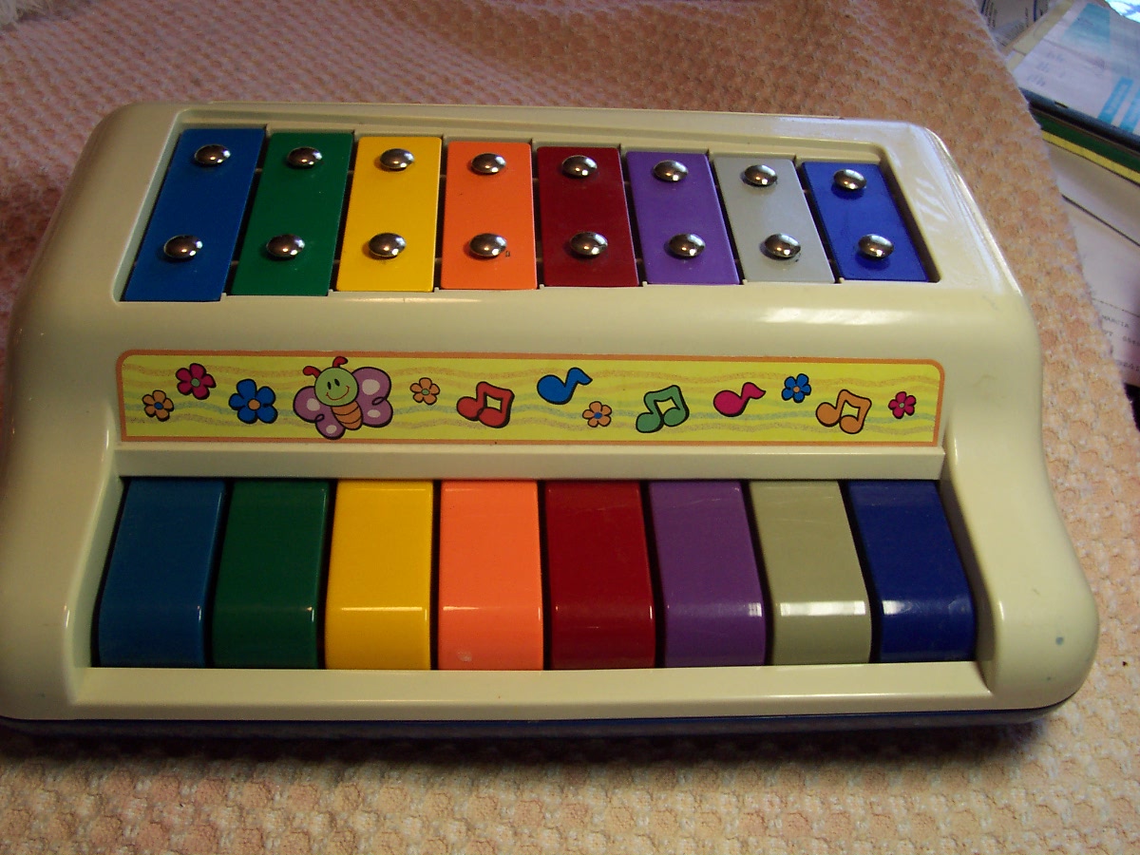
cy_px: 428
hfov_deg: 50.1
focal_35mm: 37
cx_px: 570
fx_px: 1219
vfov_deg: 38.7
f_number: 2.8
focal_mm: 5.6
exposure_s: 1/60
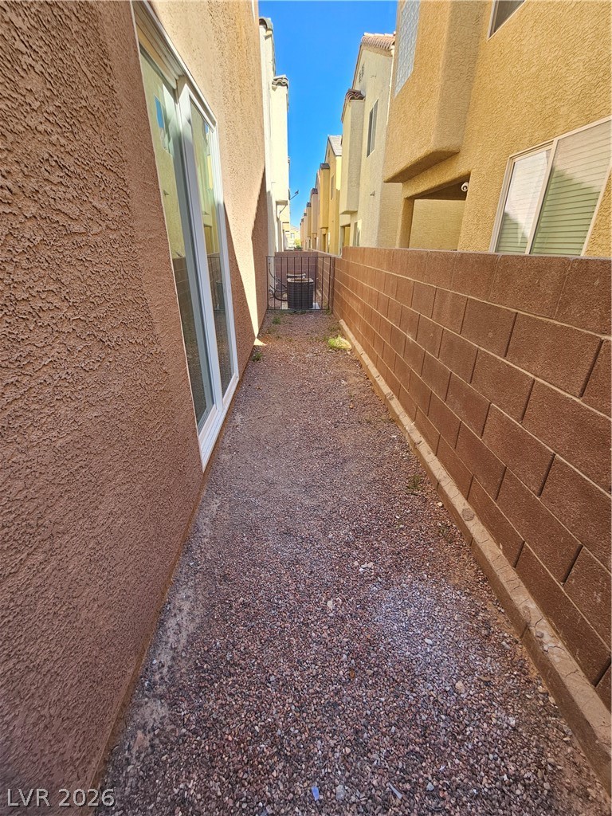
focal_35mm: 13
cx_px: 306
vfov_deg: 106.2
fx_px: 306
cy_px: 408
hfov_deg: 89.9
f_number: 2.2
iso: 50
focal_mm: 2.2
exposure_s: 1/329
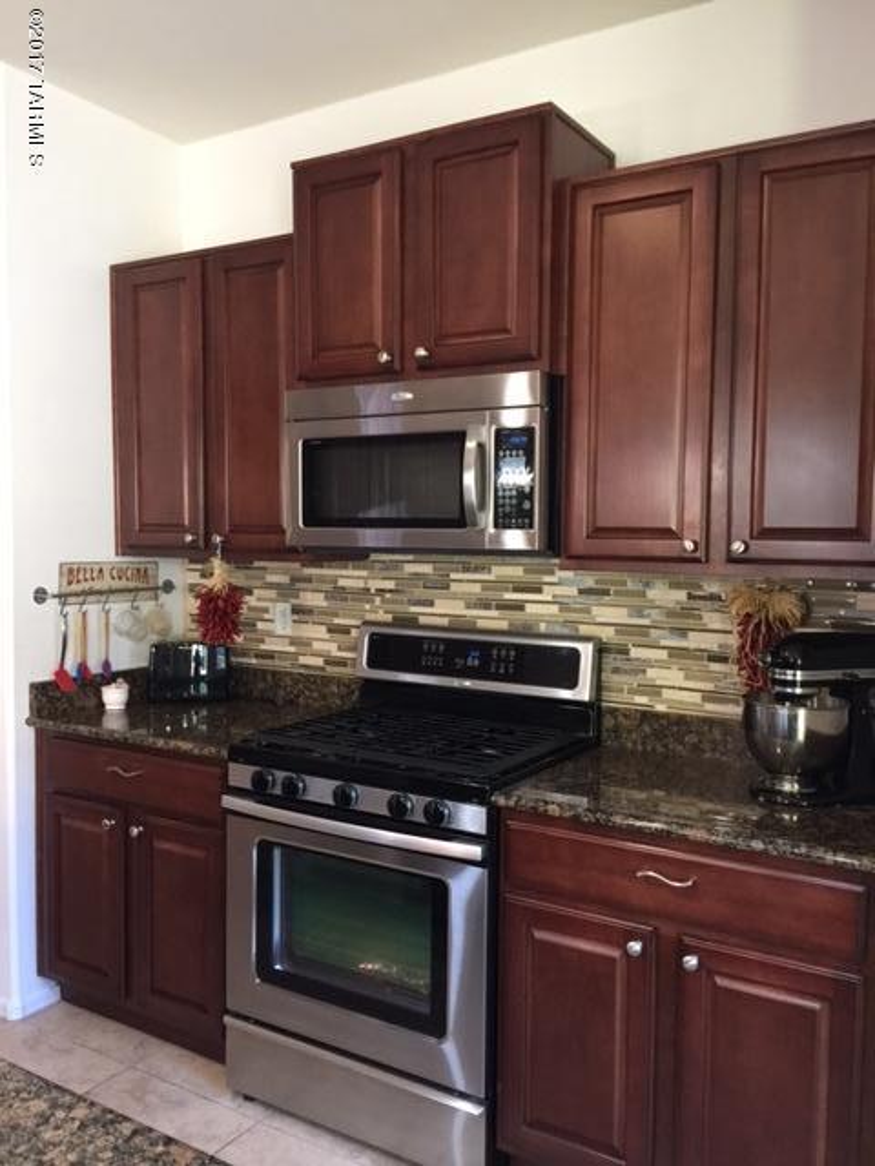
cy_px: 583
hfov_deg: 48.2
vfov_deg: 61.7
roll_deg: -1.7
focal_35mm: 29
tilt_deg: -3.6
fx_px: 977
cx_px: 438
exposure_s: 1/15
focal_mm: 4.15
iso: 100
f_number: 2.2
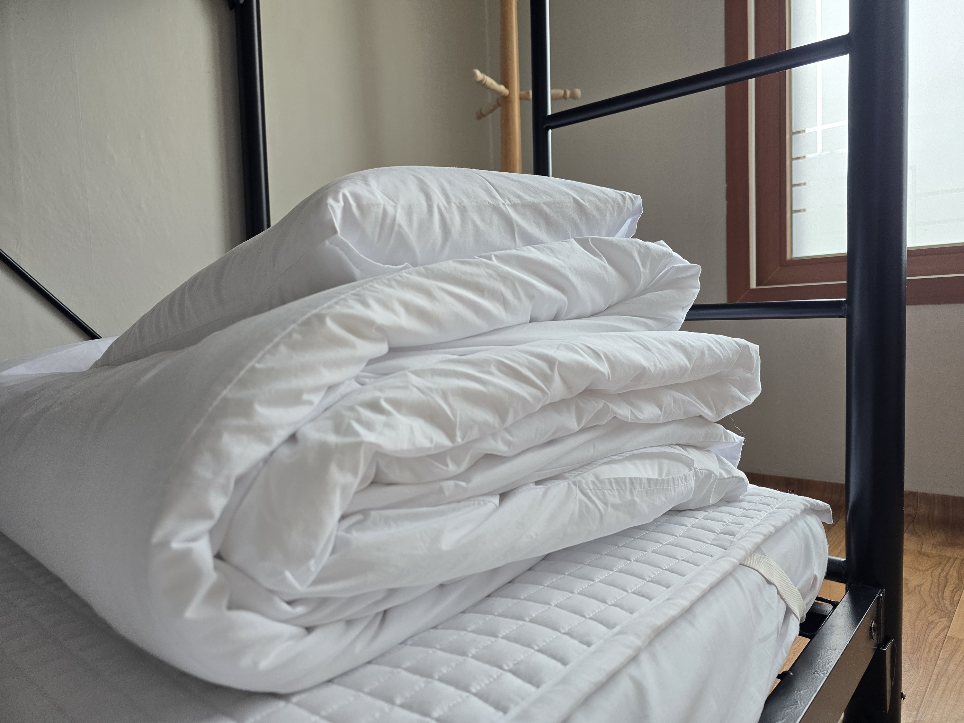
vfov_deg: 58.9
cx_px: 482
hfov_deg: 73.9
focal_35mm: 23
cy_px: 362
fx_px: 641
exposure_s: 1/120
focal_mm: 6.3
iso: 125
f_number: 1.7
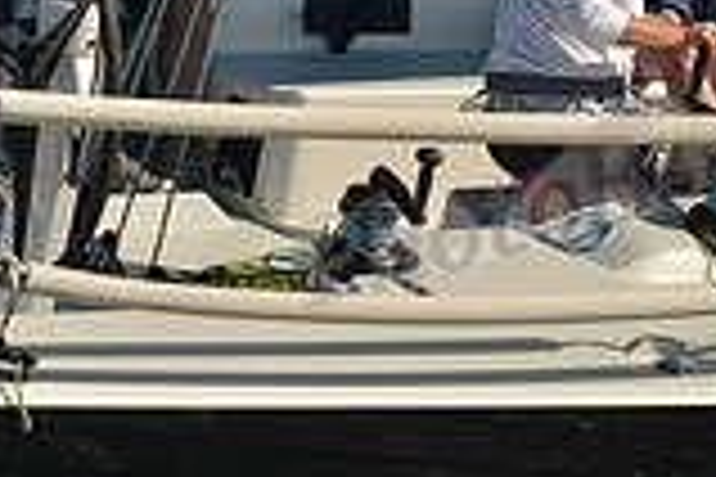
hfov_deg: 8.0
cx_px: 68
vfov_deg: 5.4
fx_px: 5091
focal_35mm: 256
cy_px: 20
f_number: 7.1
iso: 400
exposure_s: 1/1250
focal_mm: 70
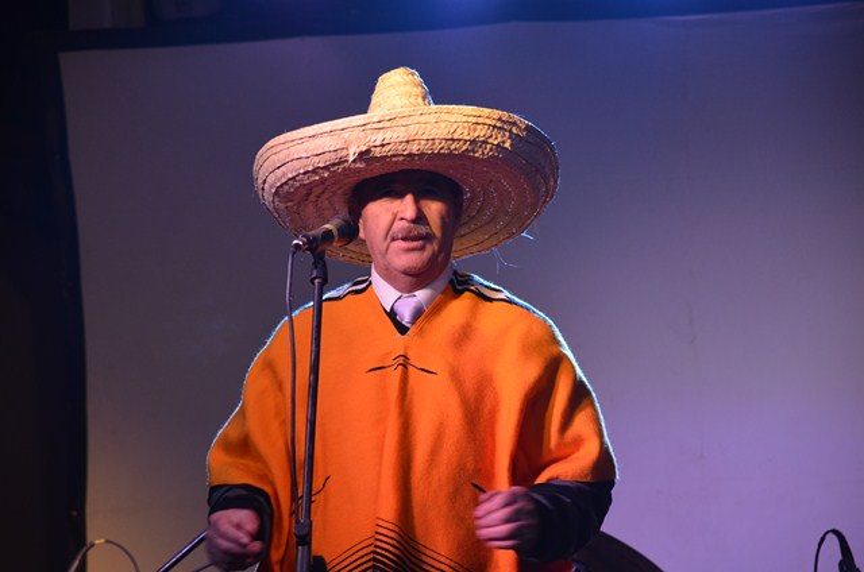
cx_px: 432
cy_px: 286
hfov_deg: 13.1
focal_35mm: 158
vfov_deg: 8.7
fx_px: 3772
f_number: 4.8
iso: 800
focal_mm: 105
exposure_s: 1/60
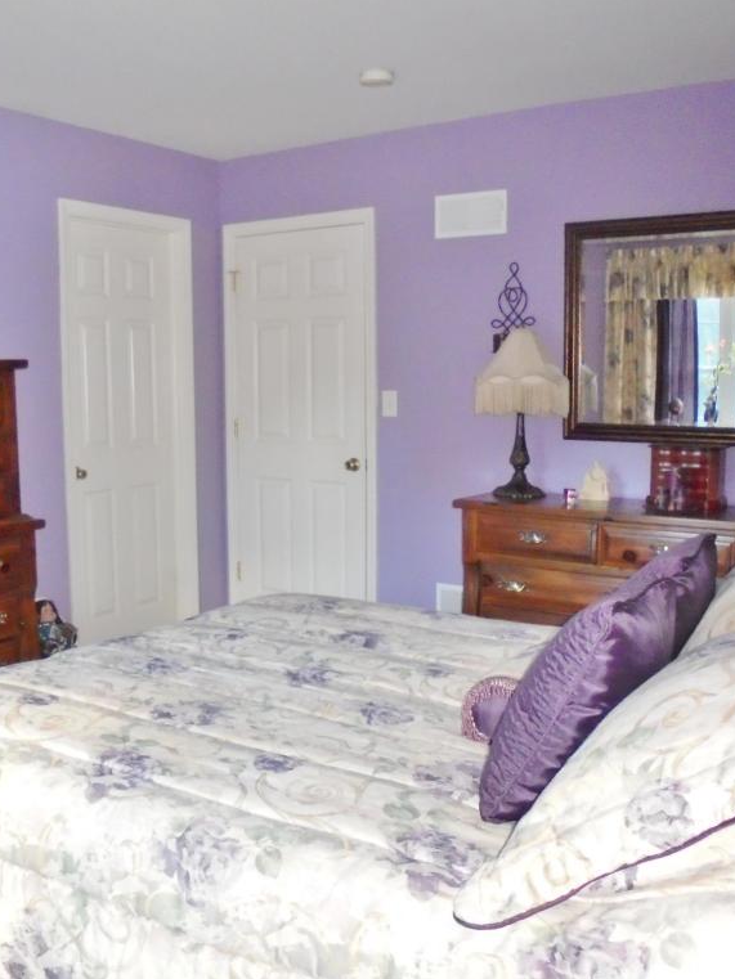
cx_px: 297
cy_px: 489
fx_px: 991
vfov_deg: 52.6
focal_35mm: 35
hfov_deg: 40.5
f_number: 3.5
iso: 400
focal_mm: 4.6
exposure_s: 1/30
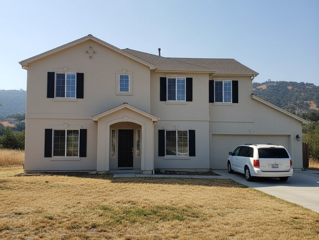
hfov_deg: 73.9
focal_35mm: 23
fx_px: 212
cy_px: 120
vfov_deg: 58.9
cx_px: 160
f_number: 1.8
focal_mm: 6.4
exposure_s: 1/105
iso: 488
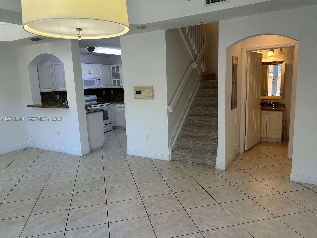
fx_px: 238
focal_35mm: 26
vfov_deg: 53.1
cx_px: 158
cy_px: 119
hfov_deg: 67.3
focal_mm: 5.7
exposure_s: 1/120
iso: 80
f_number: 1.5
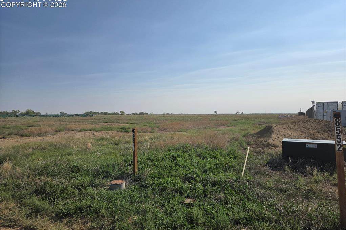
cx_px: 173
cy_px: 118
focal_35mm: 24
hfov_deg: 73.7
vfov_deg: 53.1
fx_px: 231
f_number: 1.8
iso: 25
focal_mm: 5.4
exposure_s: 1/3409
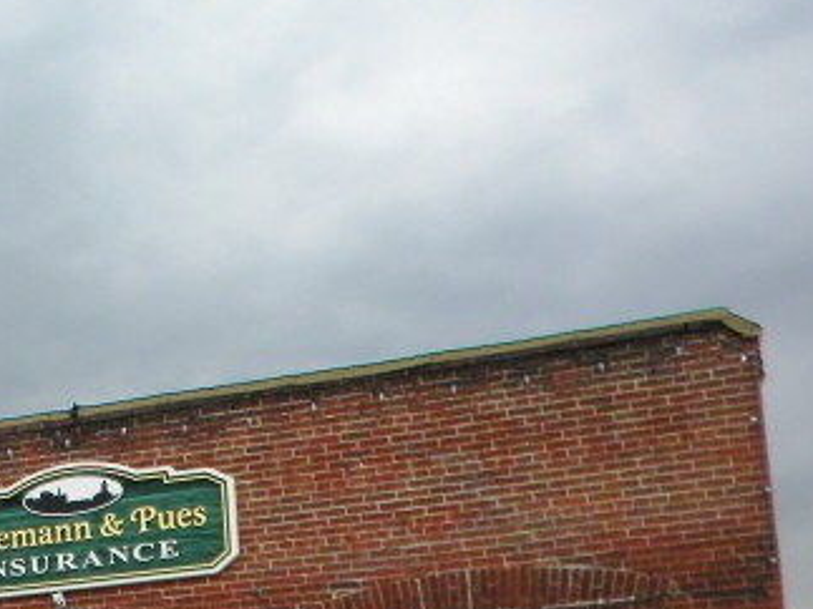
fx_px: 1855
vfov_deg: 17.8
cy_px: 722
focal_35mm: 79
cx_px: -206
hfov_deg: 22.4
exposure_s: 1/744
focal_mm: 5
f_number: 3.5
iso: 80
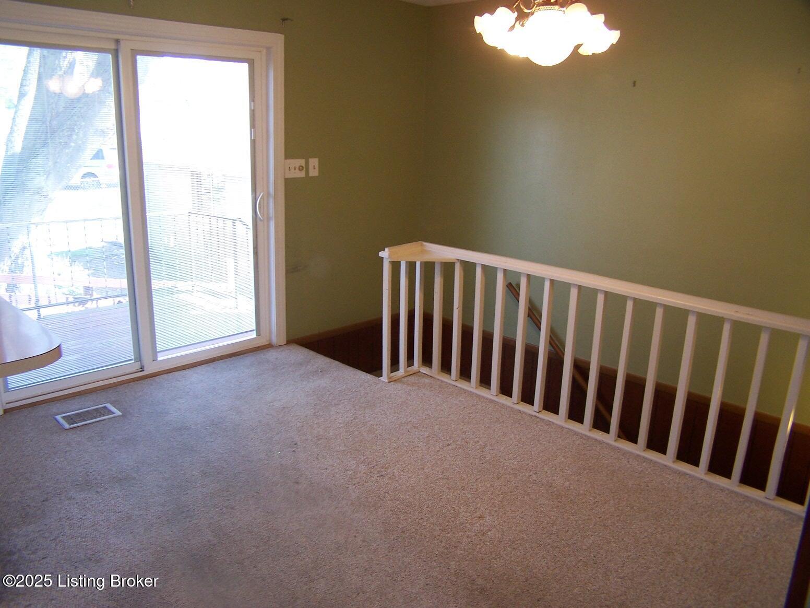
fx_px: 889
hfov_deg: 49.0
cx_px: 405
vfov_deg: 37.7
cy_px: 304
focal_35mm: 38
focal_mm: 6.3
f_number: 2.8
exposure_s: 1/30
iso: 100
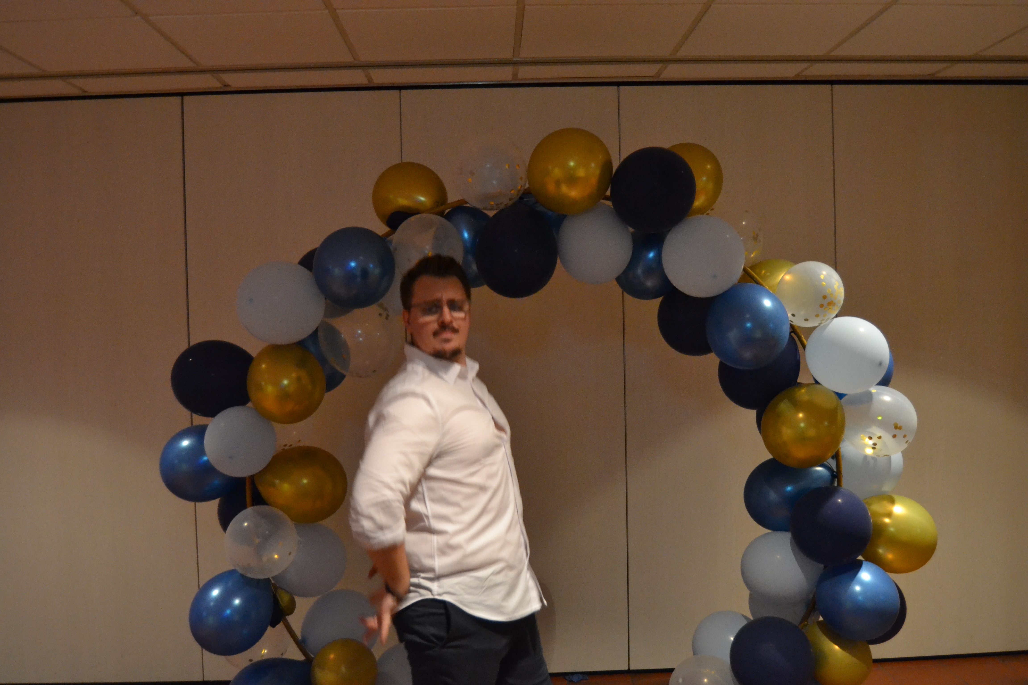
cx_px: 514
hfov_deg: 61.9
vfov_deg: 43.6
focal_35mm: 30
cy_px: 342
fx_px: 857
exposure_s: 1/60
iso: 2800
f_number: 3.5
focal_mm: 20
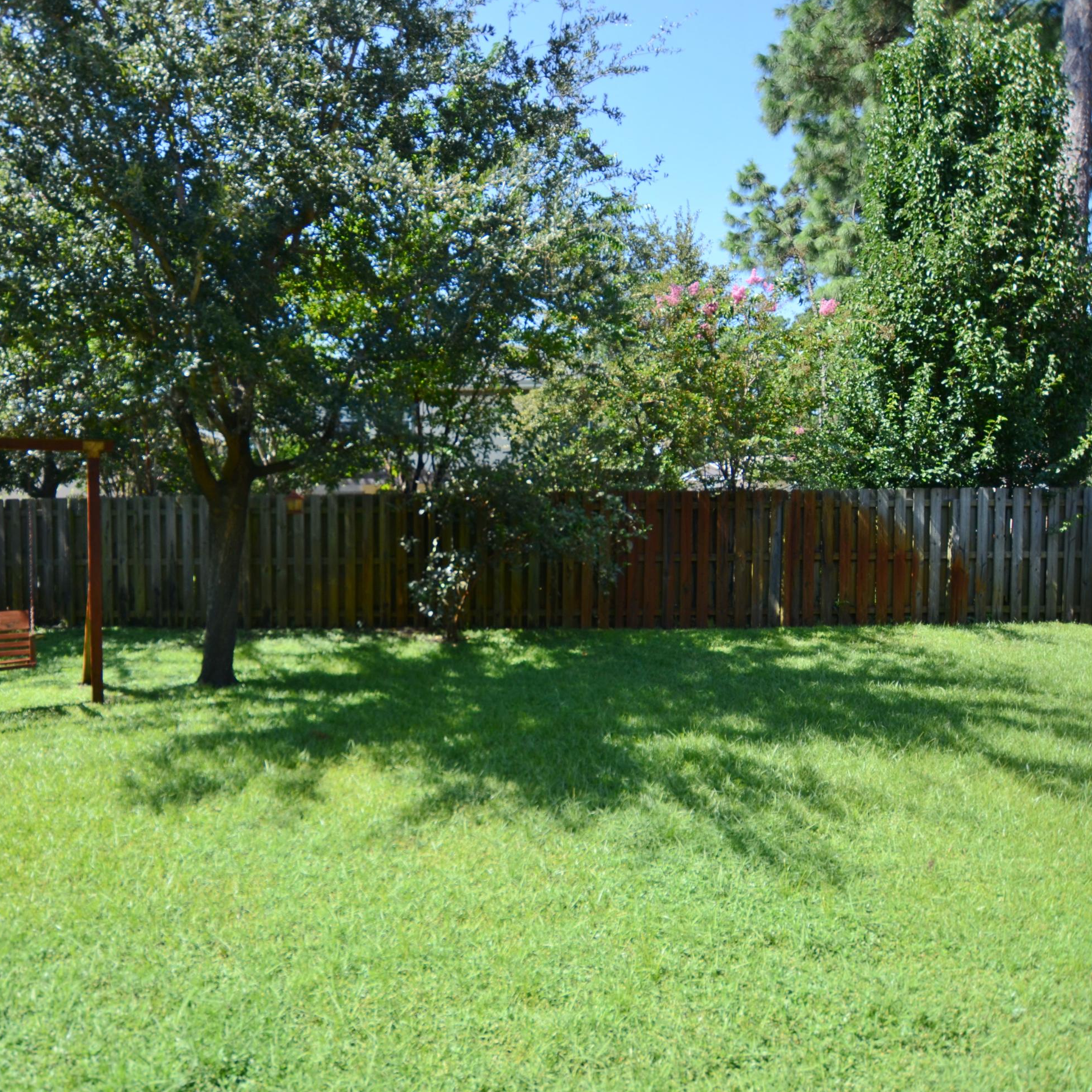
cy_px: 547
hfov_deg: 67.9
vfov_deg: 68.8
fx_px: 797
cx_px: 417
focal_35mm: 22
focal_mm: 11.5
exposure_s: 1/1000
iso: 200
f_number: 3.5
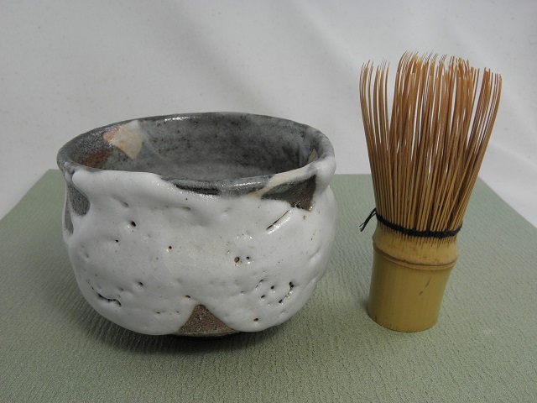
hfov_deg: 56.8
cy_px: 202
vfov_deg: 44.2
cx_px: 268
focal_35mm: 32
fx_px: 496
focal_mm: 5.71
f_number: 4.5
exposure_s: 1/20
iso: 125
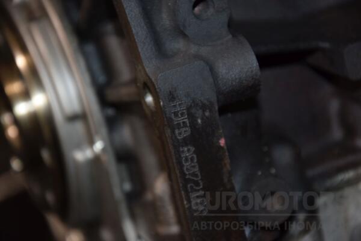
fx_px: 1579
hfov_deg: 13.0
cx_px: 180
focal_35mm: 158
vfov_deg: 8.7
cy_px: 120
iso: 800
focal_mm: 105
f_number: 5.6
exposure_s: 1/60
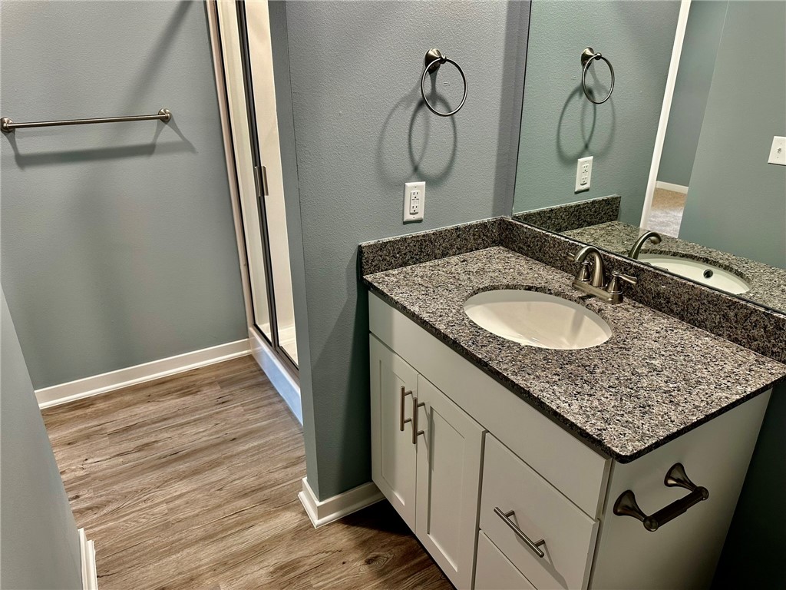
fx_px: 545
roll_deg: +0.0
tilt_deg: -23.2
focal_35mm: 24
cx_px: 393
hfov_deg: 71.6
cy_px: 295
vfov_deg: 56.8
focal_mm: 6.86
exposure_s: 1/60
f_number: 1.78
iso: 200
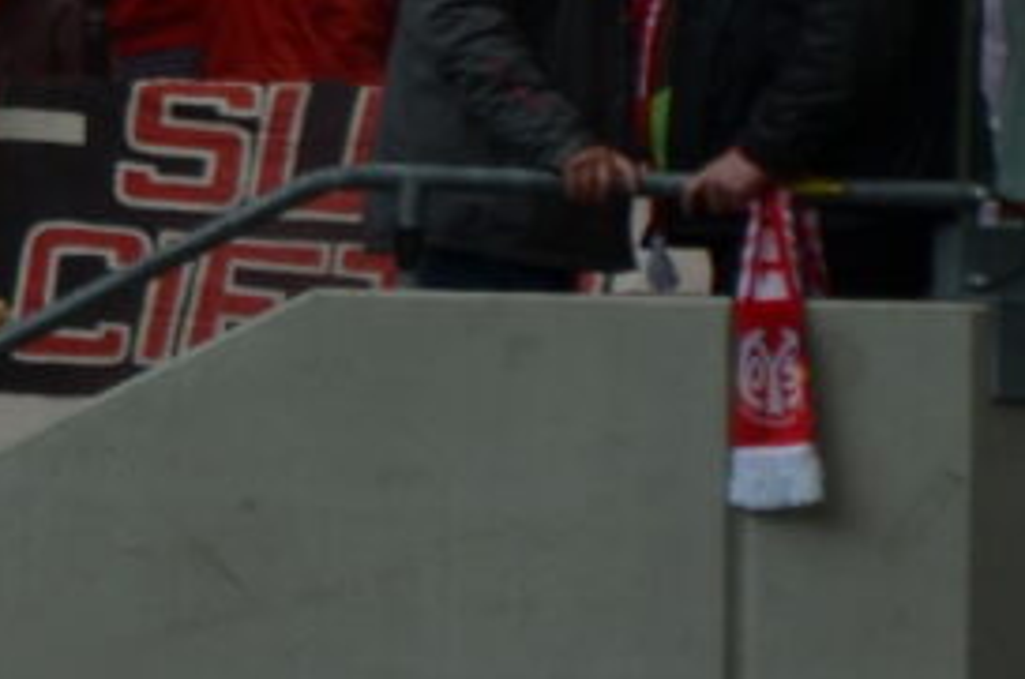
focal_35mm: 748
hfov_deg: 2.8
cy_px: -506
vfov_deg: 1.8
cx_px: -616
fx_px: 21258
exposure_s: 1/500
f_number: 5.6
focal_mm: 85
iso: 200
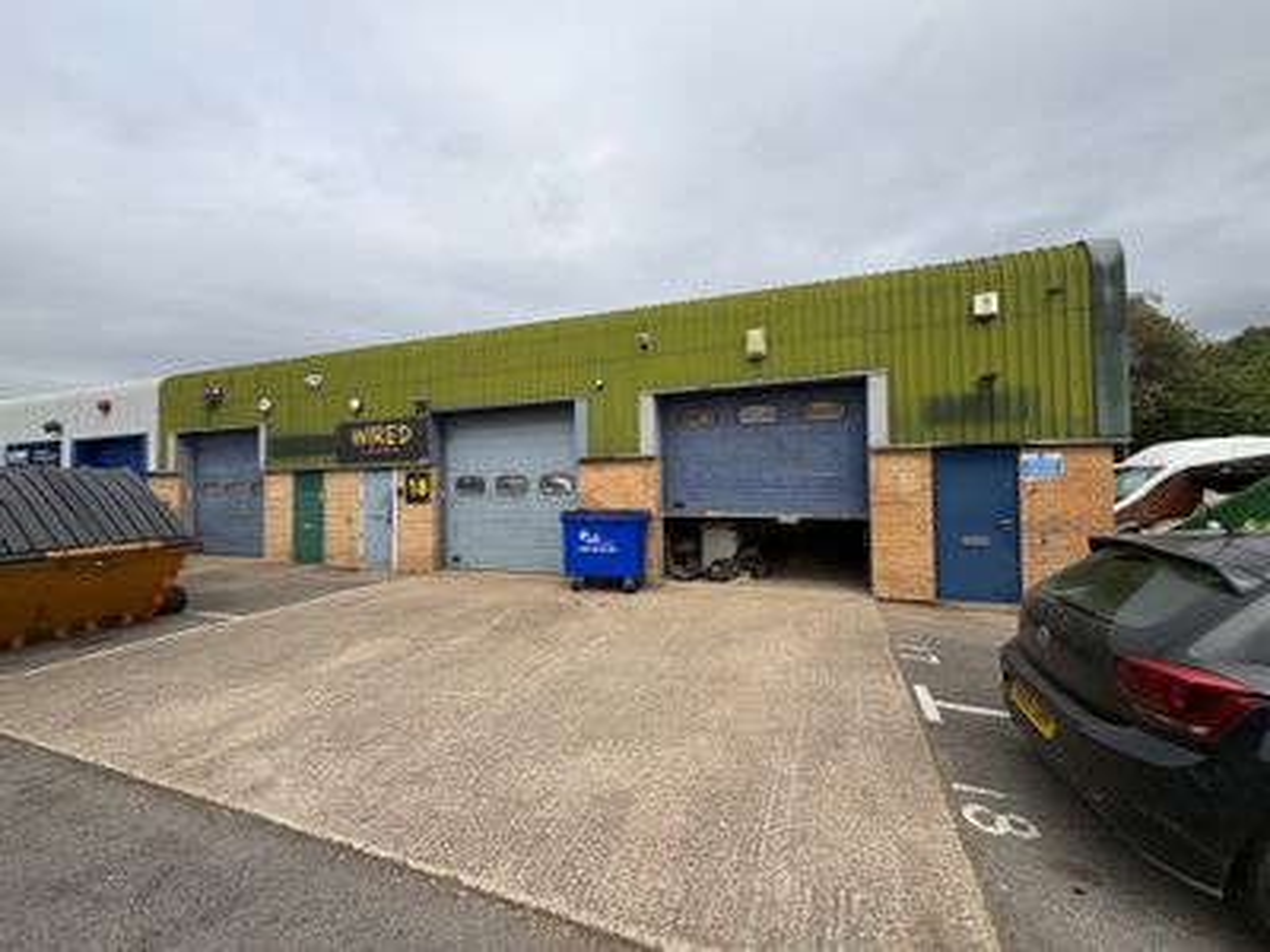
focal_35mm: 14
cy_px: 476
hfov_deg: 102.1
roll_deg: +1.7
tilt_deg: +2.0
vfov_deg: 85.7
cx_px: 635
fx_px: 514
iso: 50
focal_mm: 2.22
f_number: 2.2
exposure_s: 1/1789
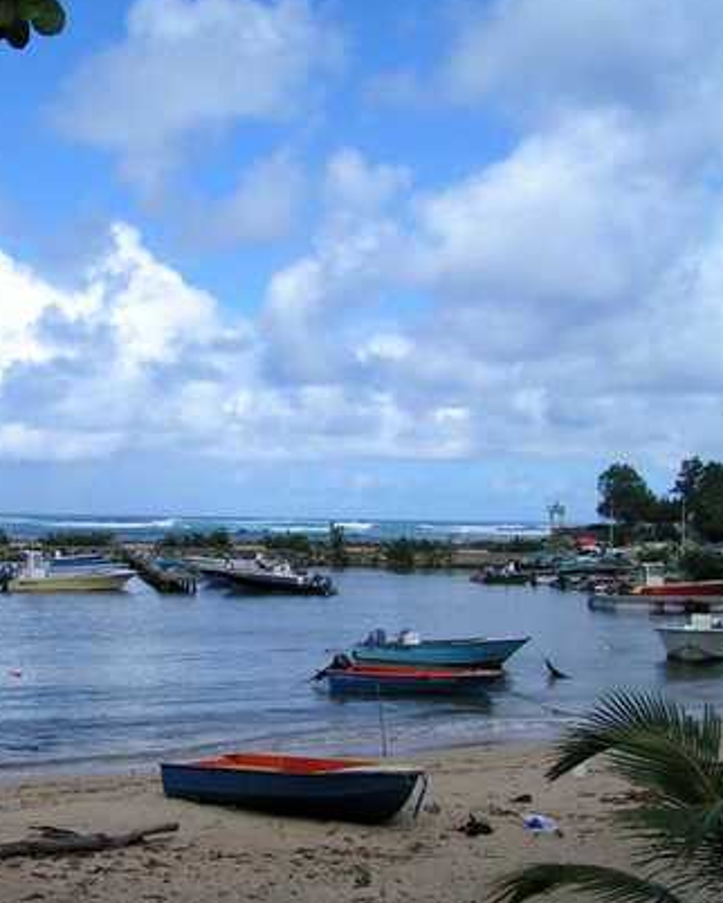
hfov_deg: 24.8
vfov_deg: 31.9
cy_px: 487
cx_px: 20
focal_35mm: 59
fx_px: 1577
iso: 50
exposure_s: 1/800
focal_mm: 5.8
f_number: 5.6
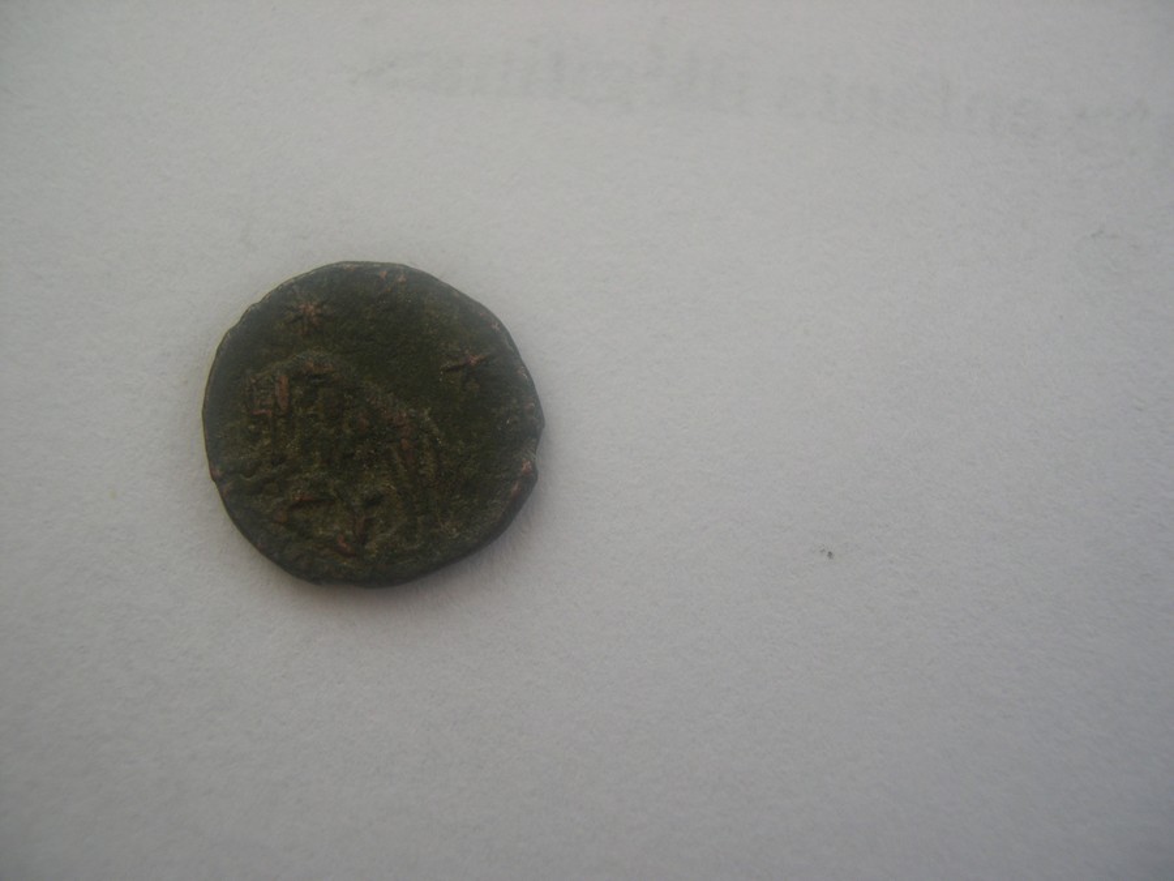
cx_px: 587
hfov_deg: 49.0
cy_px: 440
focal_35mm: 38
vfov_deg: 37.7
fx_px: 1289
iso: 100
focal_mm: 8
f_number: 2.8
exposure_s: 1/179
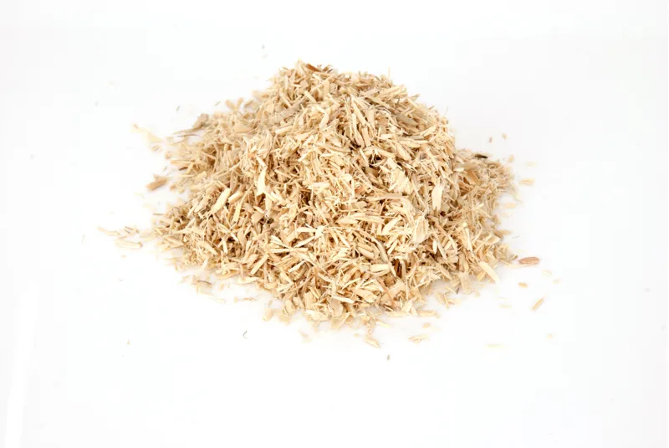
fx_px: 1813
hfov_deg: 20.9
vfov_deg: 14.1
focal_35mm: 98
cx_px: 334
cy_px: 224
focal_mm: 65
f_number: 16
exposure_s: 1/60
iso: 100
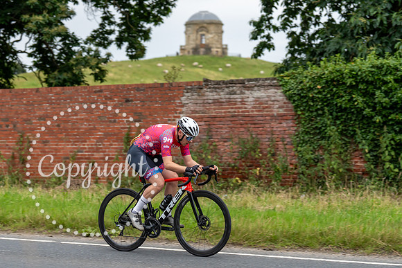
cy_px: 141
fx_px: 1052
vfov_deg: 14.5
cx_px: 159
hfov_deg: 21.6
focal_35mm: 94
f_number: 3.2
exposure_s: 1/640
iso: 1000
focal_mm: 78
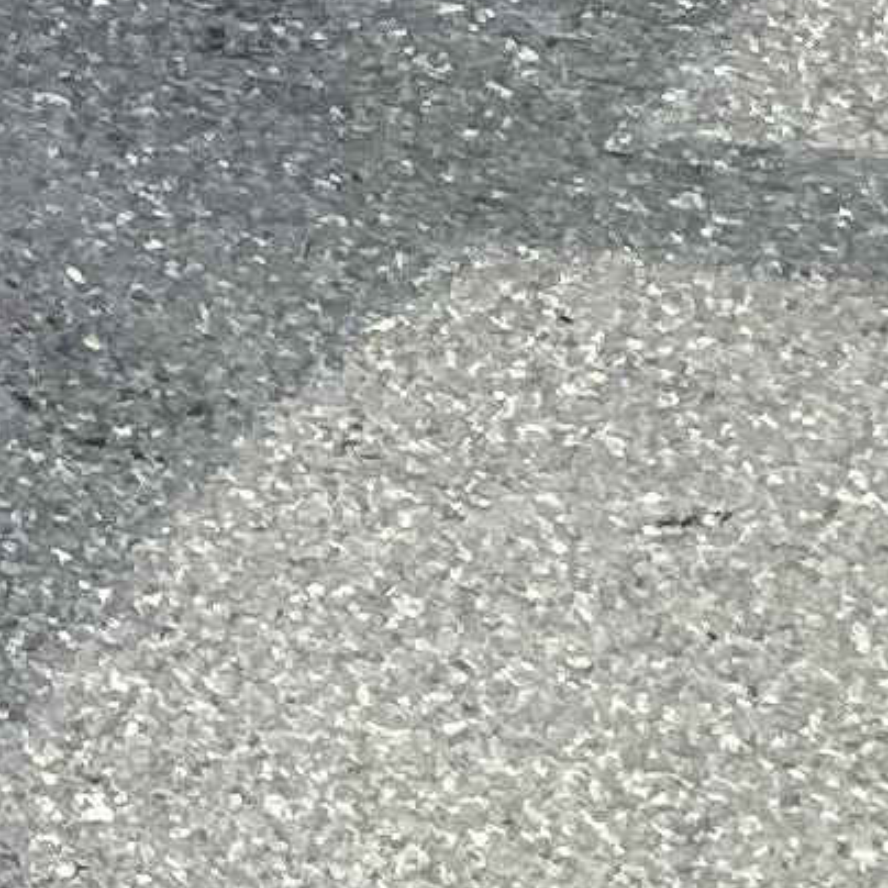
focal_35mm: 256
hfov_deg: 5.6
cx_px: -3101
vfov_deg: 6.3
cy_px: -1741
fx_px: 7430
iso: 25
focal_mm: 3
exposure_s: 1/1221
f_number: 1.8
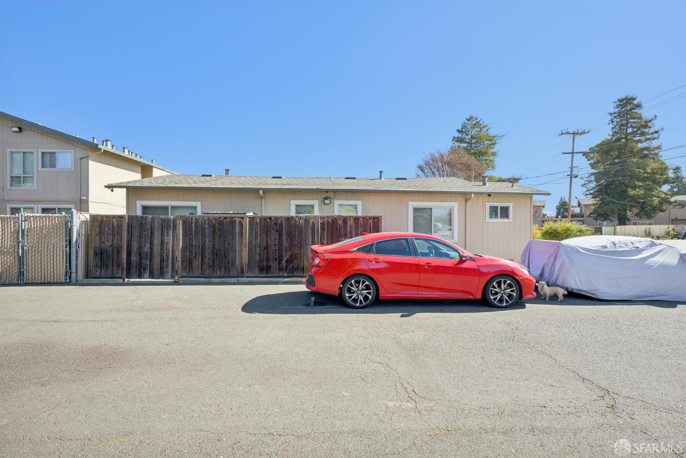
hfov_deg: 96.7
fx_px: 305
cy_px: 229
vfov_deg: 73.7
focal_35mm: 16
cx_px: 343
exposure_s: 1/640
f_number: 9
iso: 400
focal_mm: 16
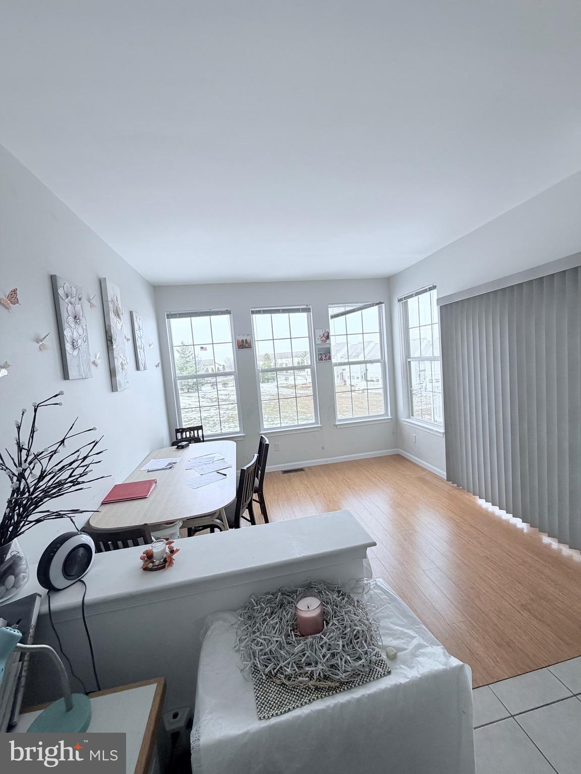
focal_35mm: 14
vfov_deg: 102.1
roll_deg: +3.8
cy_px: 387
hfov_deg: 85.7
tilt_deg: -4.7
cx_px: 290
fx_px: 313
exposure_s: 1/231
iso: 50
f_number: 2.2
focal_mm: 2.22
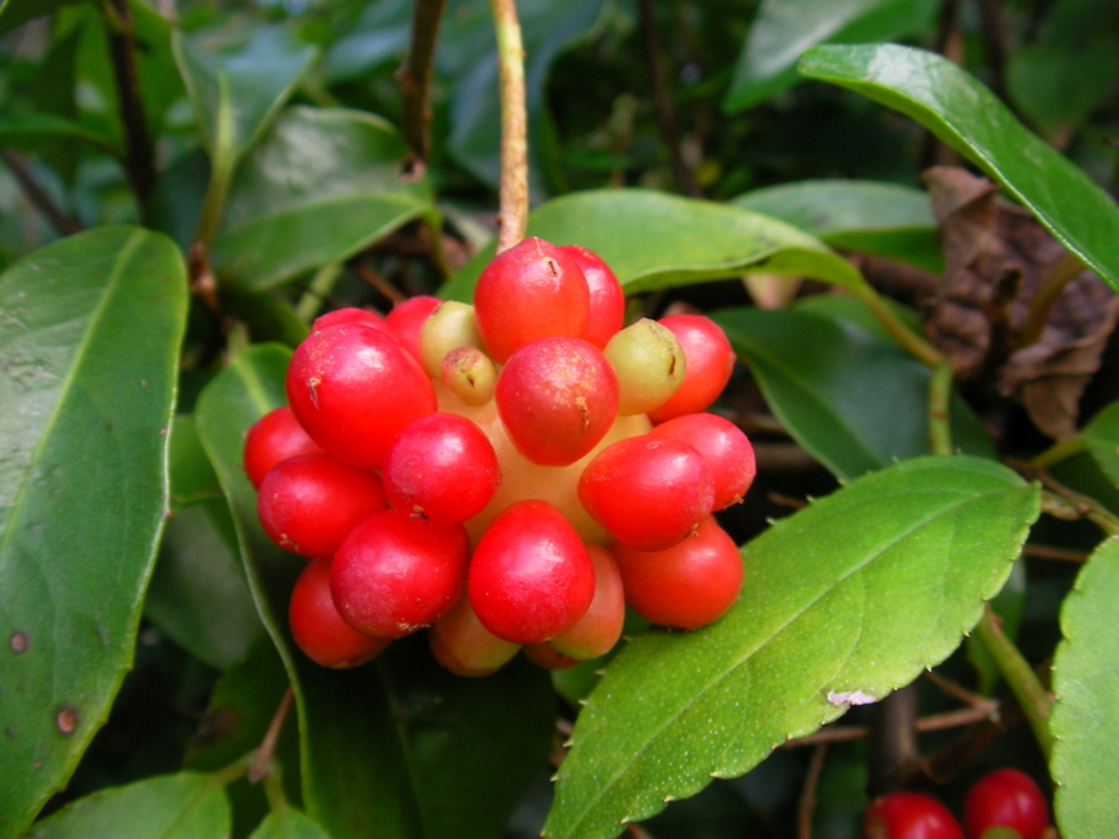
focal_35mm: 41
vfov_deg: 35.1
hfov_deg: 45.8
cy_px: 420
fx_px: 1325
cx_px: 560
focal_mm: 6.3
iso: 50
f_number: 3.5
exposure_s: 1/96.2
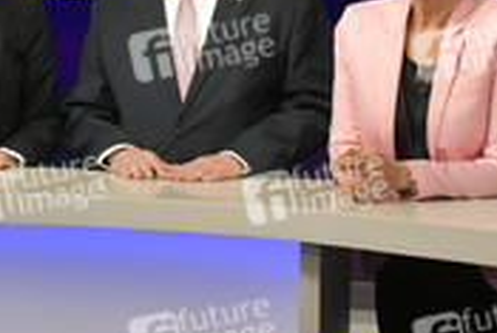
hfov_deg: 21.5
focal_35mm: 90
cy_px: 120
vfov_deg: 15.2
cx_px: -44
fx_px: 1243
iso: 2000
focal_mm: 35
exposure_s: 1/200
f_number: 5.6
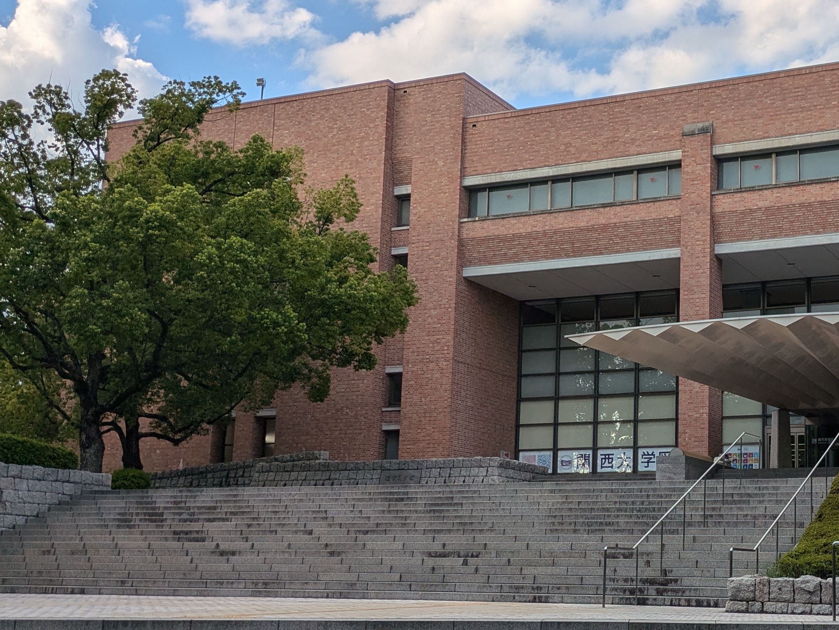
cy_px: 360
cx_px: 665
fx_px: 1237
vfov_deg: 28.5
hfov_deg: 36.3
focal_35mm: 51
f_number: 1.89
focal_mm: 5.43
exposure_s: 1/1481
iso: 44
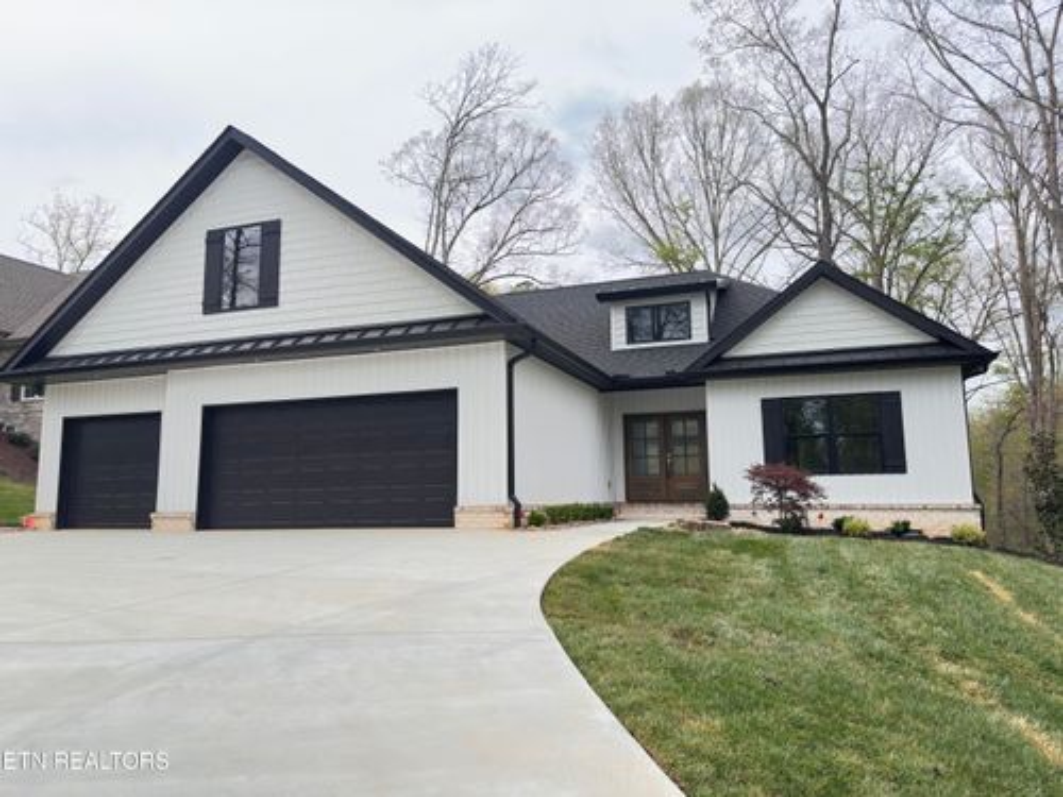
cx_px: 532
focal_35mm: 24
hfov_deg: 71.6
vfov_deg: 56.8
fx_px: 737
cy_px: 398
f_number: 1.78
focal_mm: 6.86
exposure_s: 1/1821
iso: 100
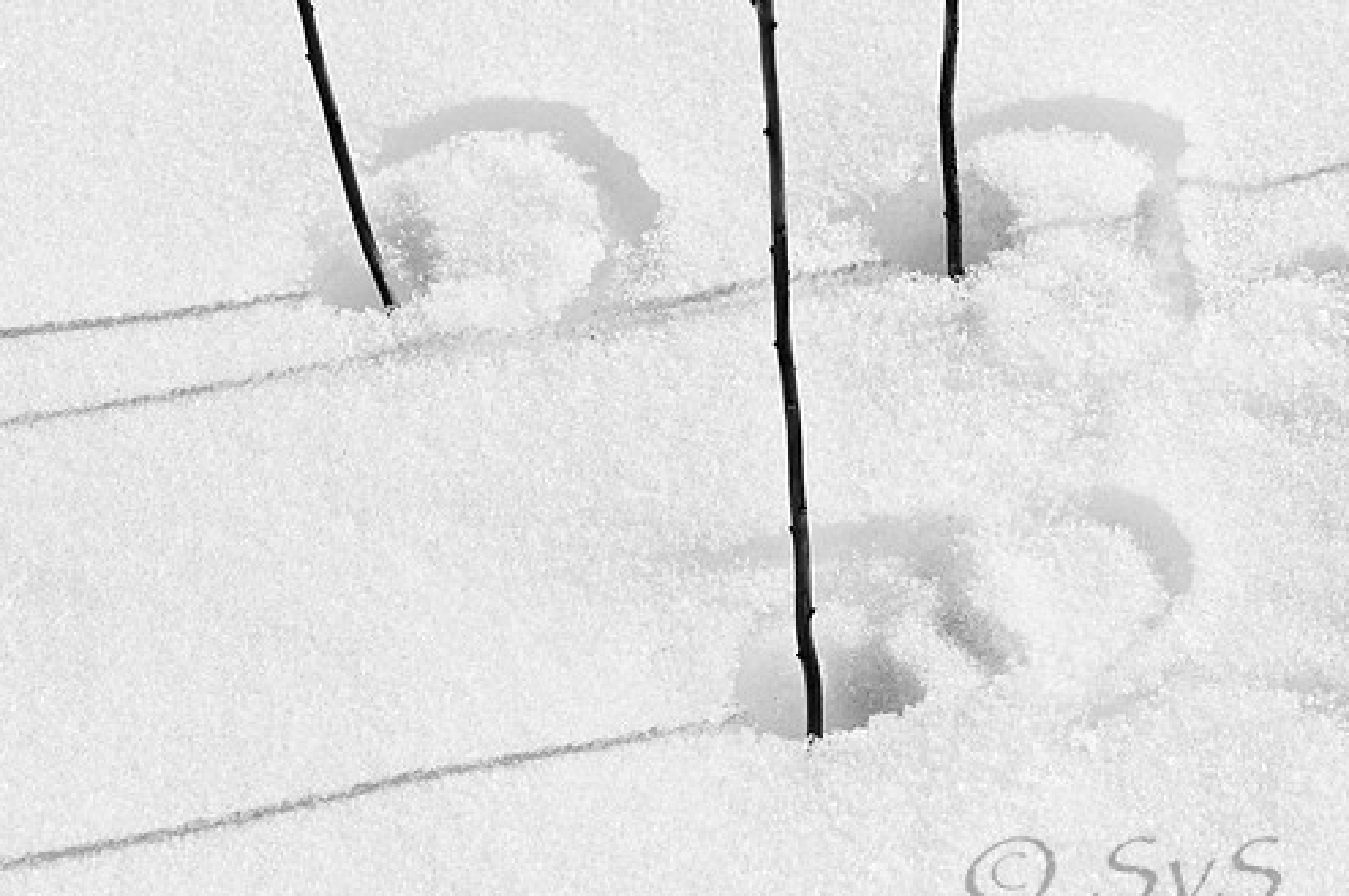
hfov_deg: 11.2
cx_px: 640
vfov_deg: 7.4
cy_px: 415
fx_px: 6910
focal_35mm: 185
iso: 125
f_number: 9.5
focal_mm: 105
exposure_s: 1/1000
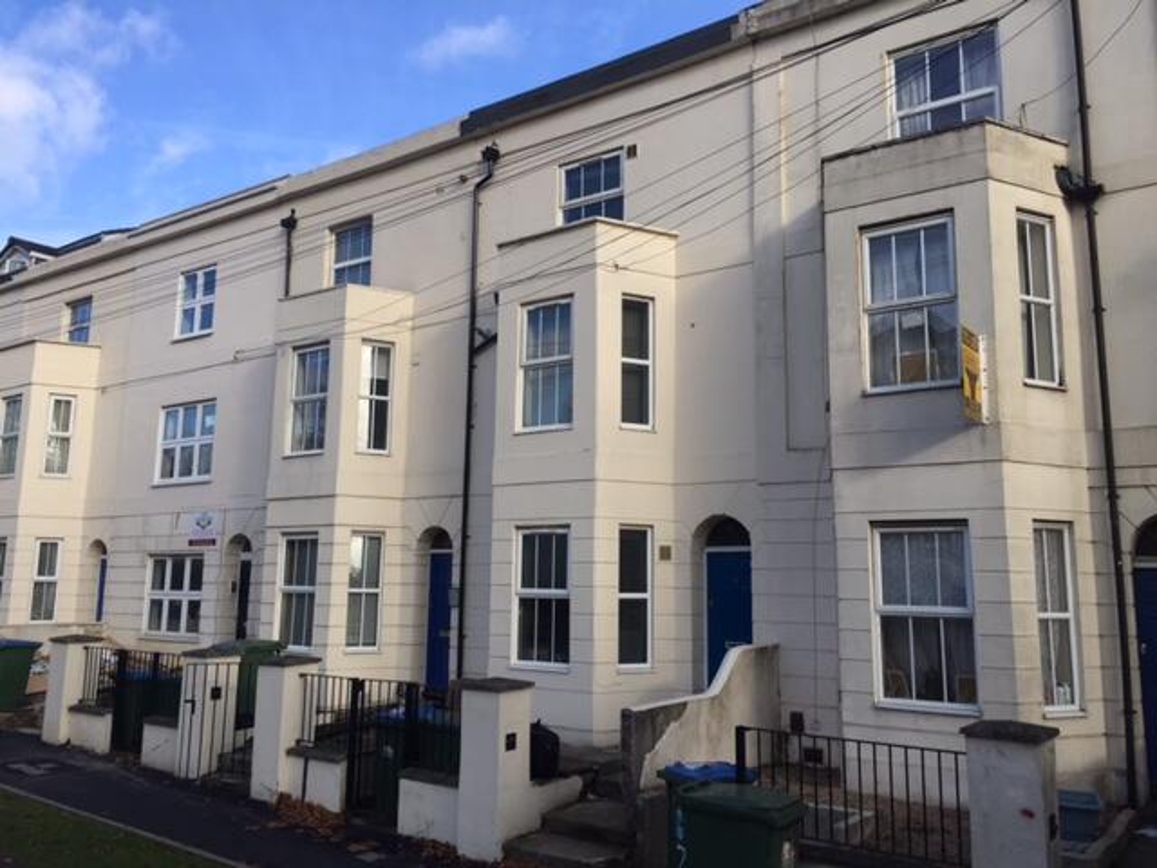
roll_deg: -1.2
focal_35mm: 29
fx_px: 969
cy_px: 434
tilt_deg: +8.7
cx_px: 578
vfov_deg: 48.2
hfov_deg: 61.7
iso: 32
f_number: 2.2
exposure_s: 1/1041
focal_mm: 4.15
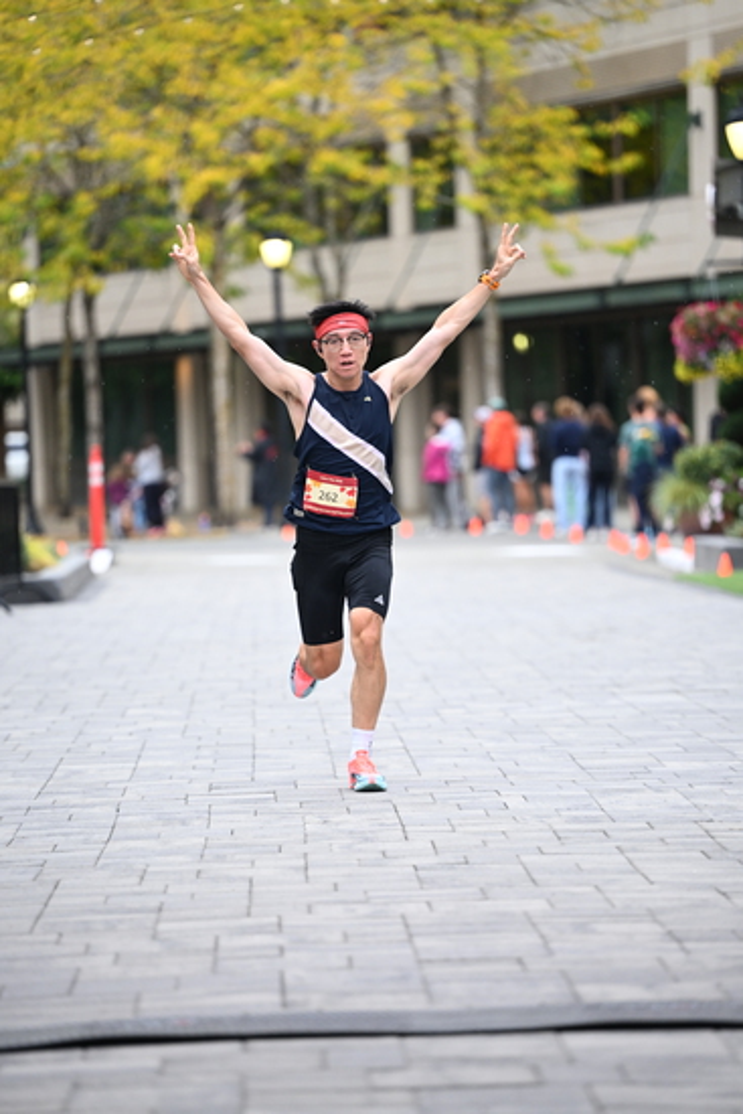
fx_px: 4950
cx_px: 372
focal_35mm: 160
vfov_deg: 12.8
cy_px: 557
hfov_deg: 8.6
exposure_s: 1/1250
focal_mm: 160
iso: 1250
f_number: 2.8
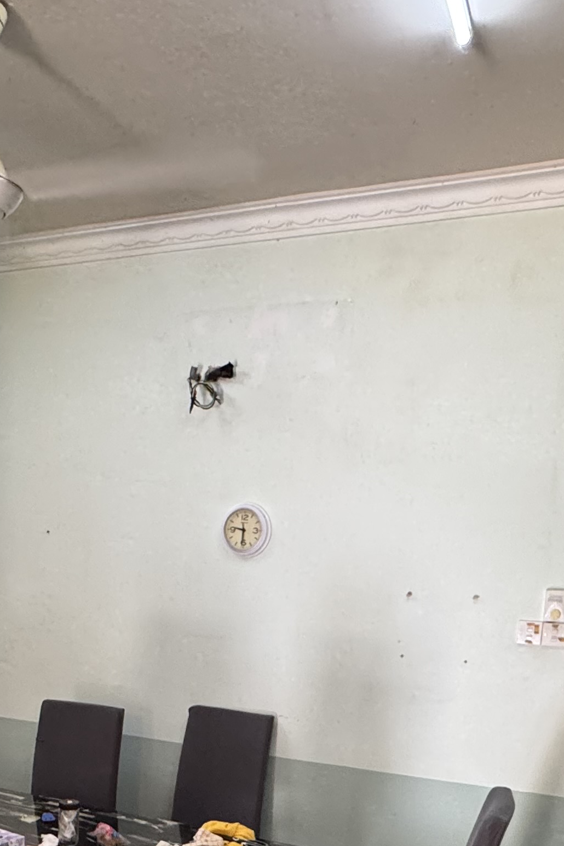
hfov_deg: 34.8
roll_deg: -1.7
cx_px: 193
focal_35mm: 38
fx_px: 893
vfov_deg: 46.5
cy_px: 735
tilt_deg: -10.4
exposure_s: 1/50
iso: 250
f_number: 2.2
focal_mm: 2.22
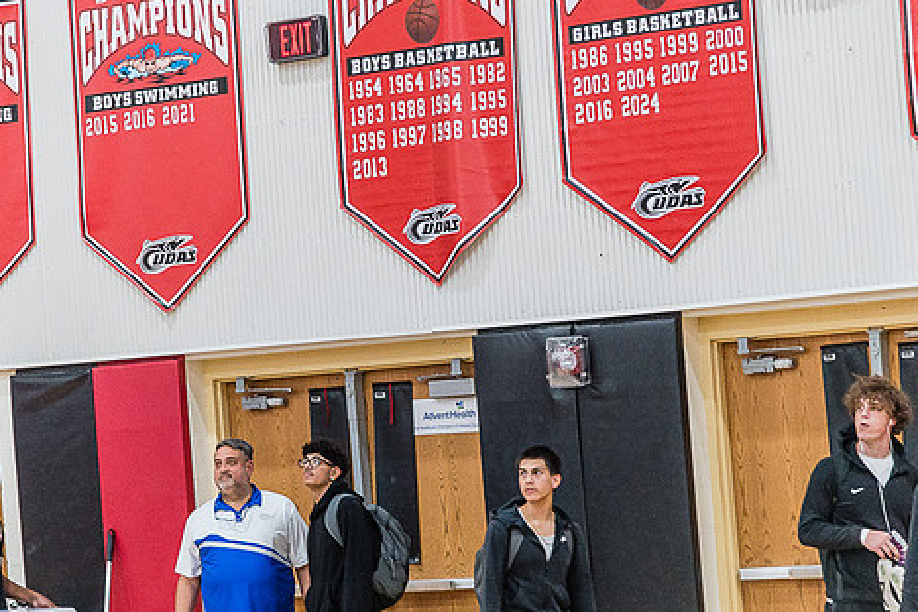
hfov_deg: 13.8
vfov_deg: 9.2
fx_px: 3798
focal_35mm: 149
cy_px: 335
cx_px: 413
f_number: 4
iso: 5000
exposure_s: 1/320
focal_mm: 120
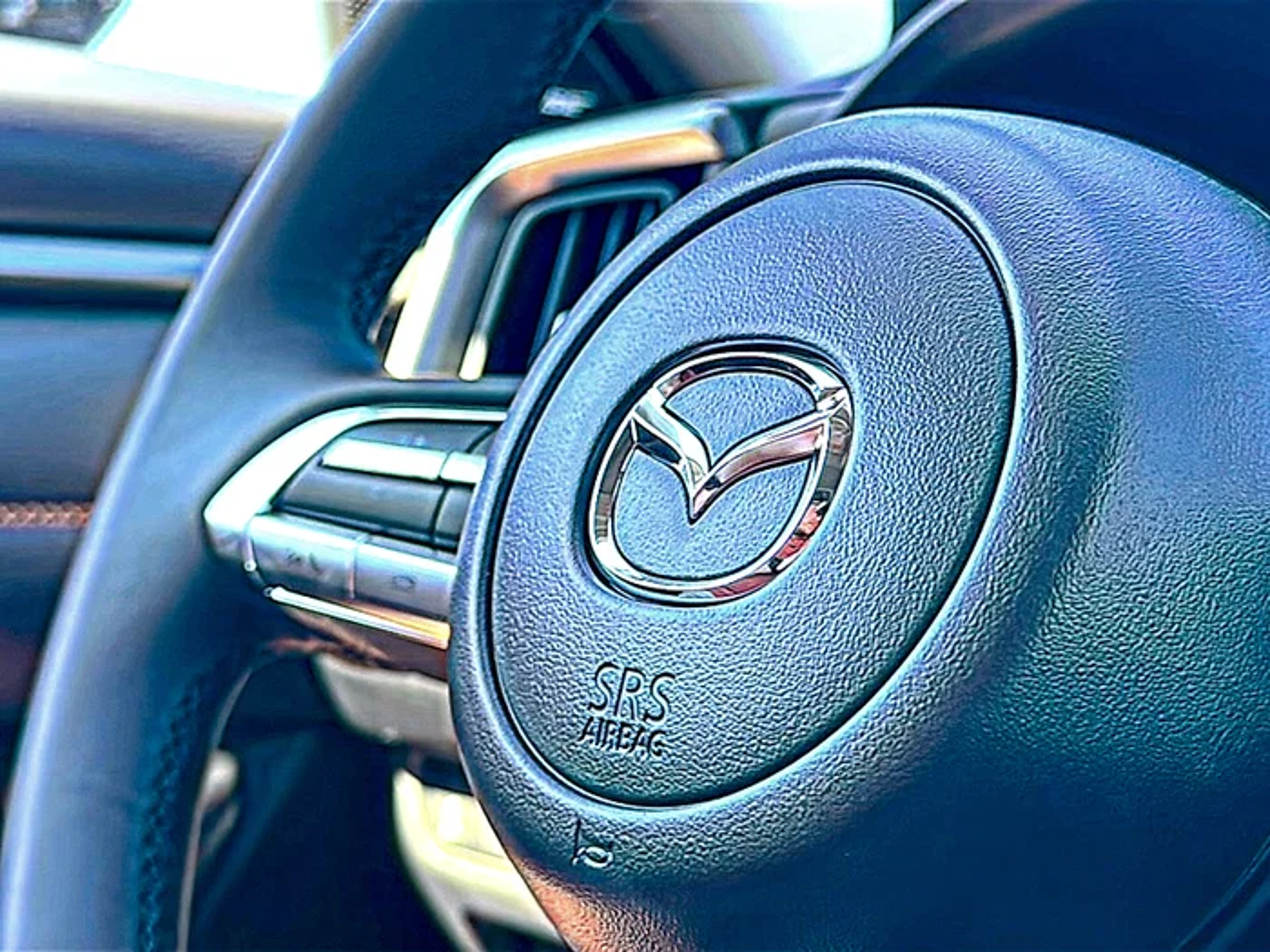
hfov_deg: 42.1
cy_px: 476
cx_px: 635
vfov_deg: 32.2
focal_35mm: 45
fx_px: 1651
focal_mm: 6.86
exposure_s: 1/137
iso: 100
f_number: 1.78
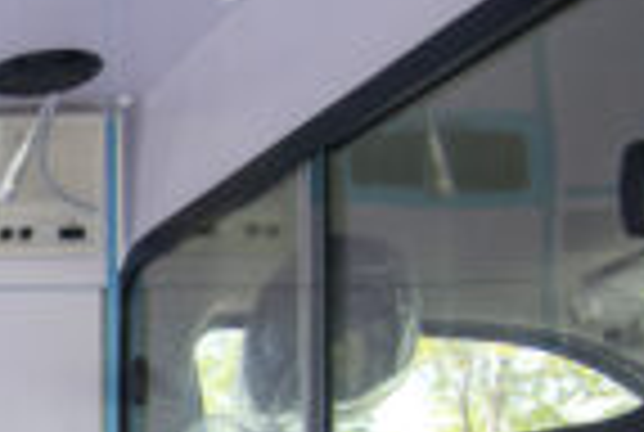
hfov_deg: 21.6
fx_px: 1201
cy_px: 614
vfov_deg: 18.5
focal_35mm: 67
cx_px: -459
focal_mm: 16
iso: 100
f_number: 4.5
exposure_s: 1/320
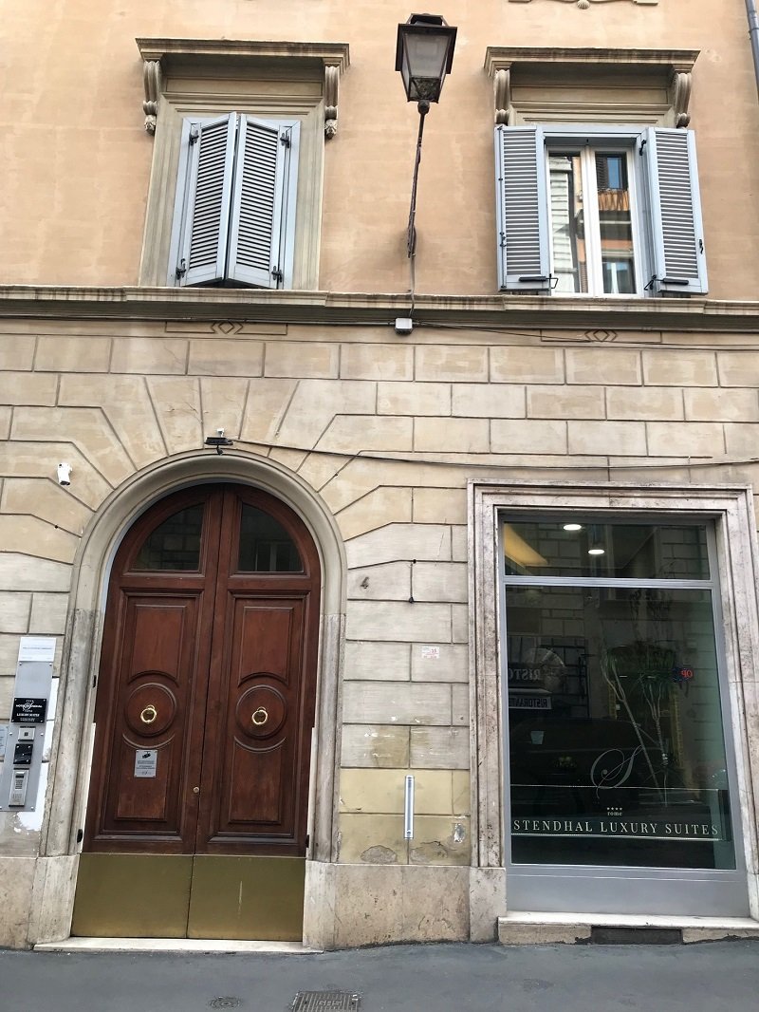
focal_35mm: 28
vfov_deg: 63.4
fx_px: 818
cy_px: 506
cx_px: 380
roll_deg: -1.8
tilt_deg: +15.8
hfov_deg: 49.8
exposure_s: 1/108
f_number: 1.8
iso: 20
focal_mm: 3.99
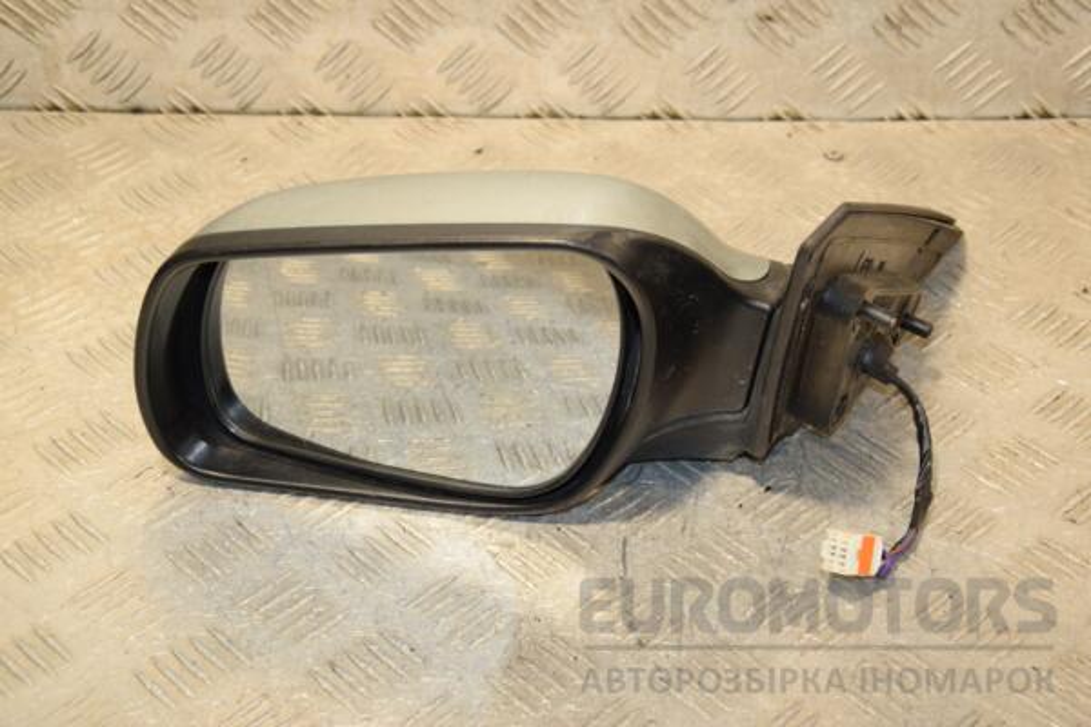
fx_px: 2045
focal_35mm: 68
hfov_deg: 29.9
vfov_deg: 20.2
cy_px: 364
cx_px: 546
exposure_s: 1/200
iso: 800
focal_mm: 45
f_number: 6.3
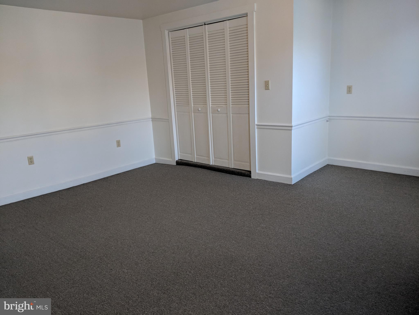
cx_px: 210
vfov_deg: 51.4
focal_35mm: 27
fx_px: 327
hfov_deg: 65.3
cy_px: 158
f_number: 1.8
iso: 173
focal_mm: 4.44
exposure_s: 1/60
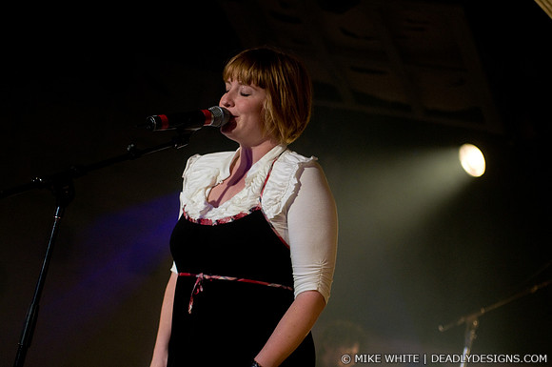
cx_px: 276
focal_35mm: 87
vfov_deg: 15.7
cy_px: 184
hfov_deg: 23.4
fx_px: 1332
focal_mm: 58
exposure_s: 1/160
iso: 800
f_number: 2.8
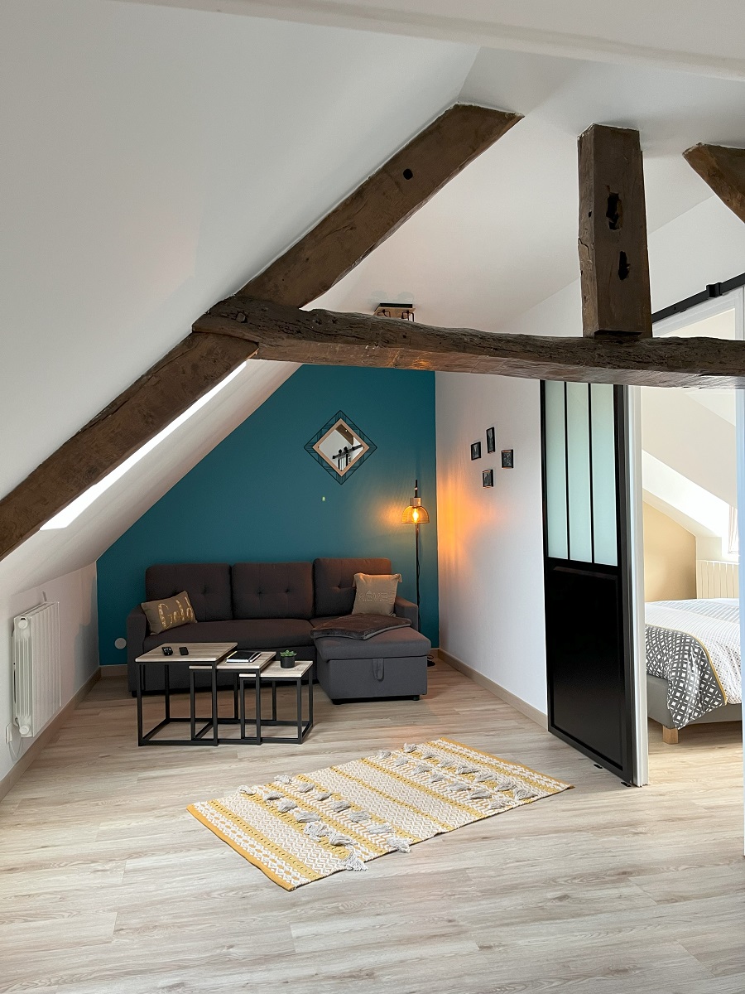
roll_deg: +1.4
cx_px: 372
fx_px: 746
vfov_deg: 67.3
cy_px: 497
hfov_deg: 53.1
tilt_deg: -0.5
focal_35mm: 26
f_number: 1.6
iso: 125
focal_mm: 5.1
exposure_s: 1/69
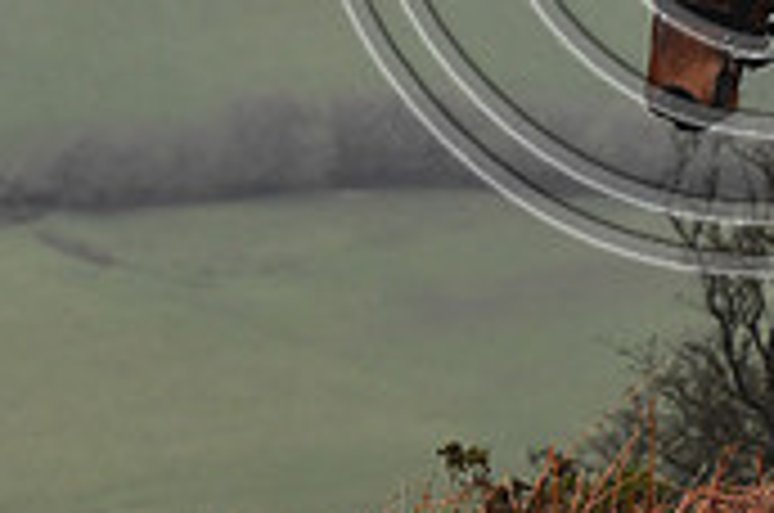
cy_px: -248
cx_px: 720
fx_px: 7382
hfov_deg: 6.0
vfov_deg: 4.0
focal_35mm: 344
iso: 3200
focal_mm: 102
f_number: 6.3
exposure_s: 1/800
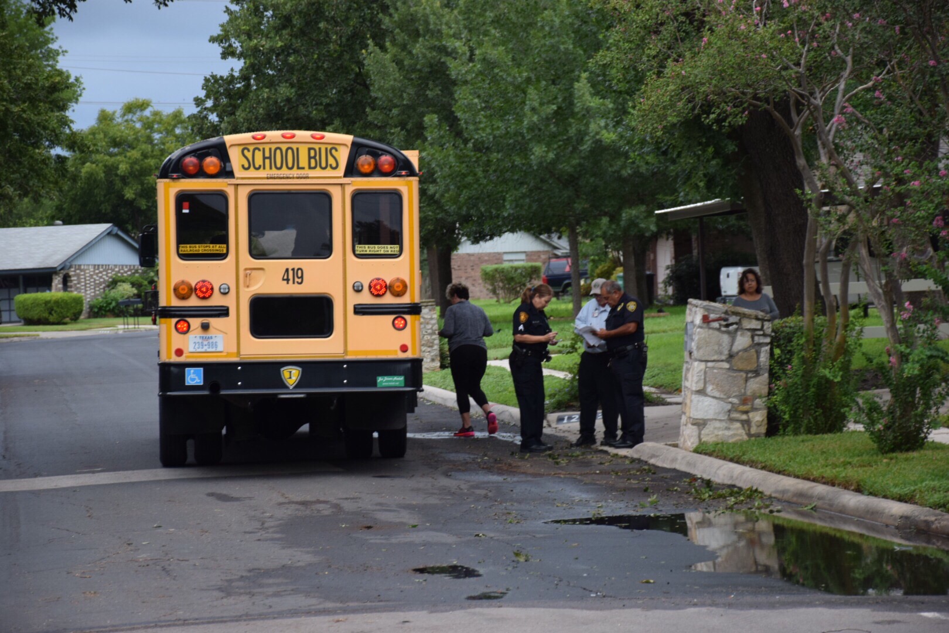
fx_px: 3558
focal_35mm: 135
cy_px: 316
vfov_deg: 10.2
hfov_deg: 15.2
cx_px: 474
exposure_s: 1/250
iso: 560
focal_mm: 90
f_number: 5.3
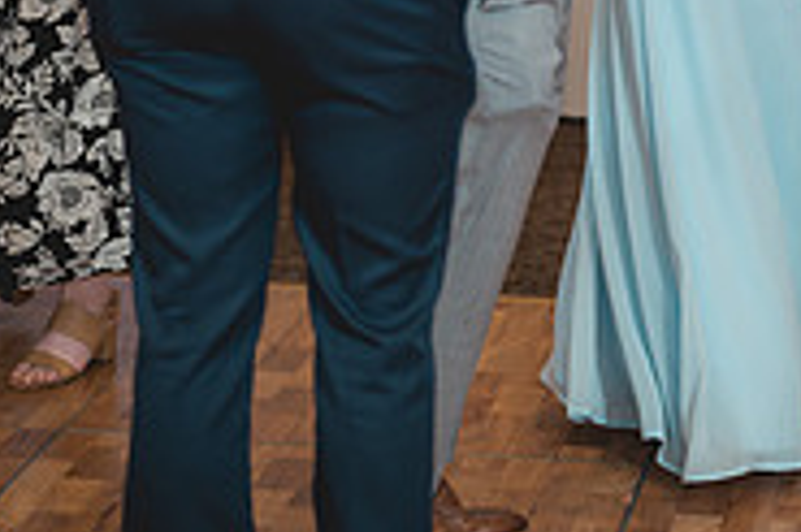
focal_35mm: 157
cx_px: 823
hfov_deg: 12.9
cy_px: -188
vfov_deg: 8.6
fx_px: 3490
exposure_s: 1/250
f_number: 1.2
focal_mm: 50
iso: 80
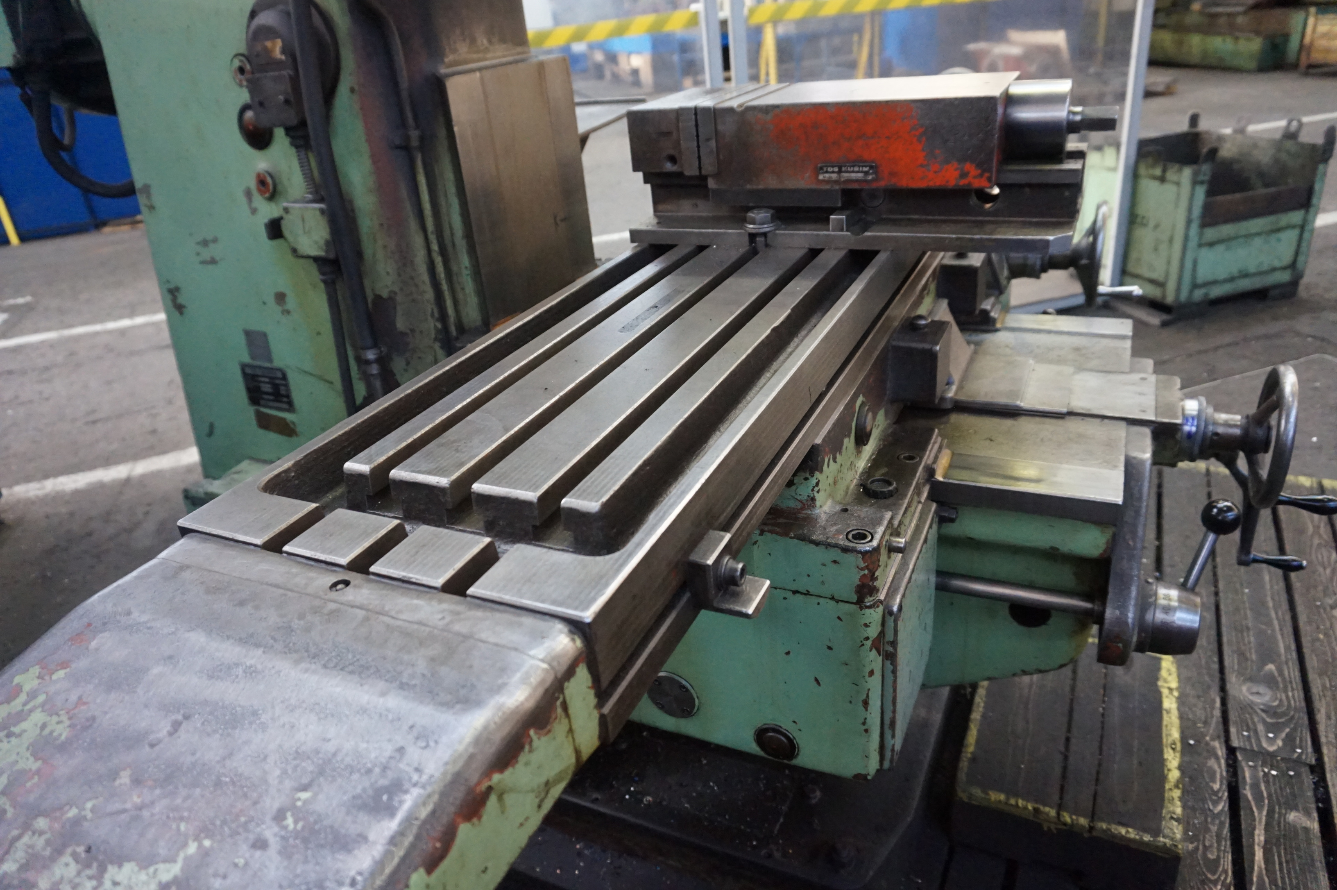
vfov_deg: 53.1
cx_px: 668
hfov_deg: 73.8
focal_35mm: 24
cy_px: 445
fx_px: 891
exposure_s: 1/100
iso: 3200
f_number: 3.5
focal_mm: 16
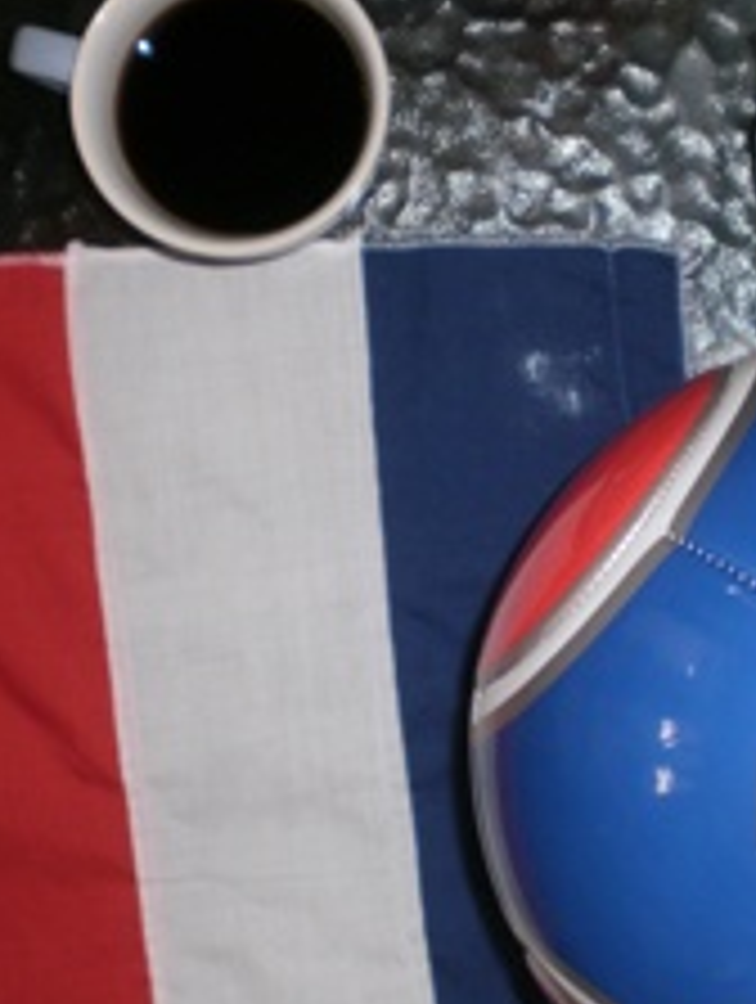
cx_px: 569
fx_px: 1858
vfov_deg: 30.2
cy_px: 558
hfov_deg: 22.8
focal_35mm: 64
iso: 125
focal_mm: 6.3
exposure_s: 1/30
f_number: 3.1
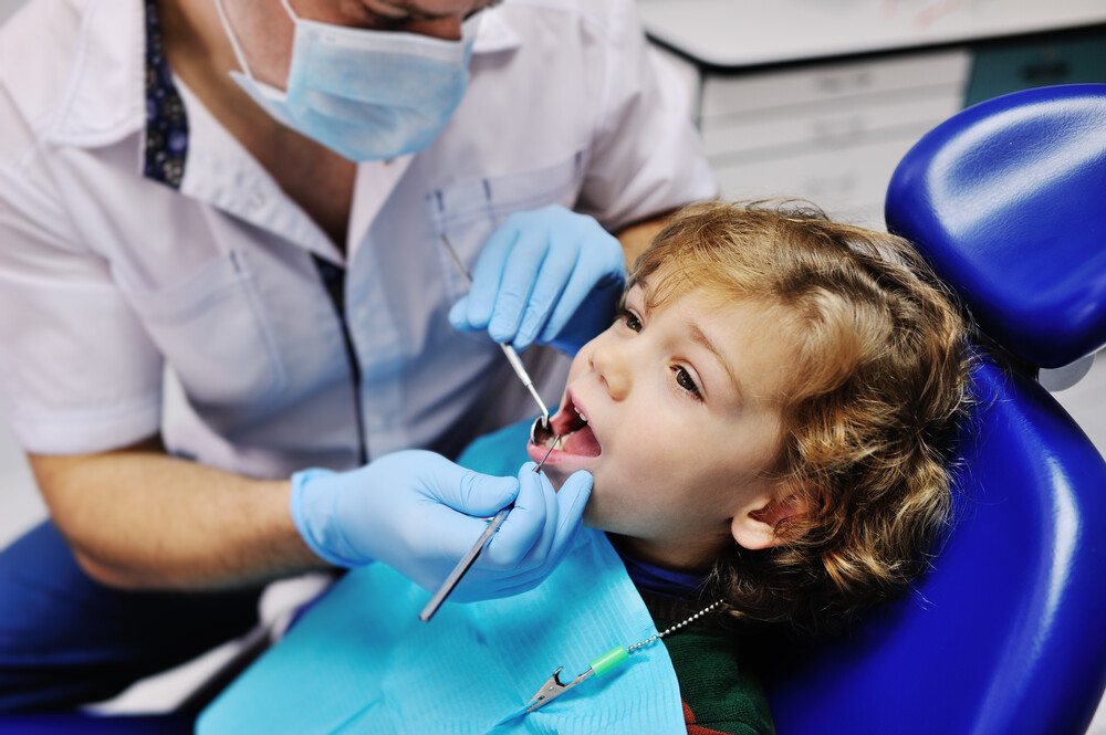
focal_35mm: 35
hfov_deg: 54.5
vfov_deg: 37.8
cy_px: 368
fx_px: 1074
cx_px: 553
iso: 400
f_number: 2.5
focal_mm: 35
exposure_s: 1/160
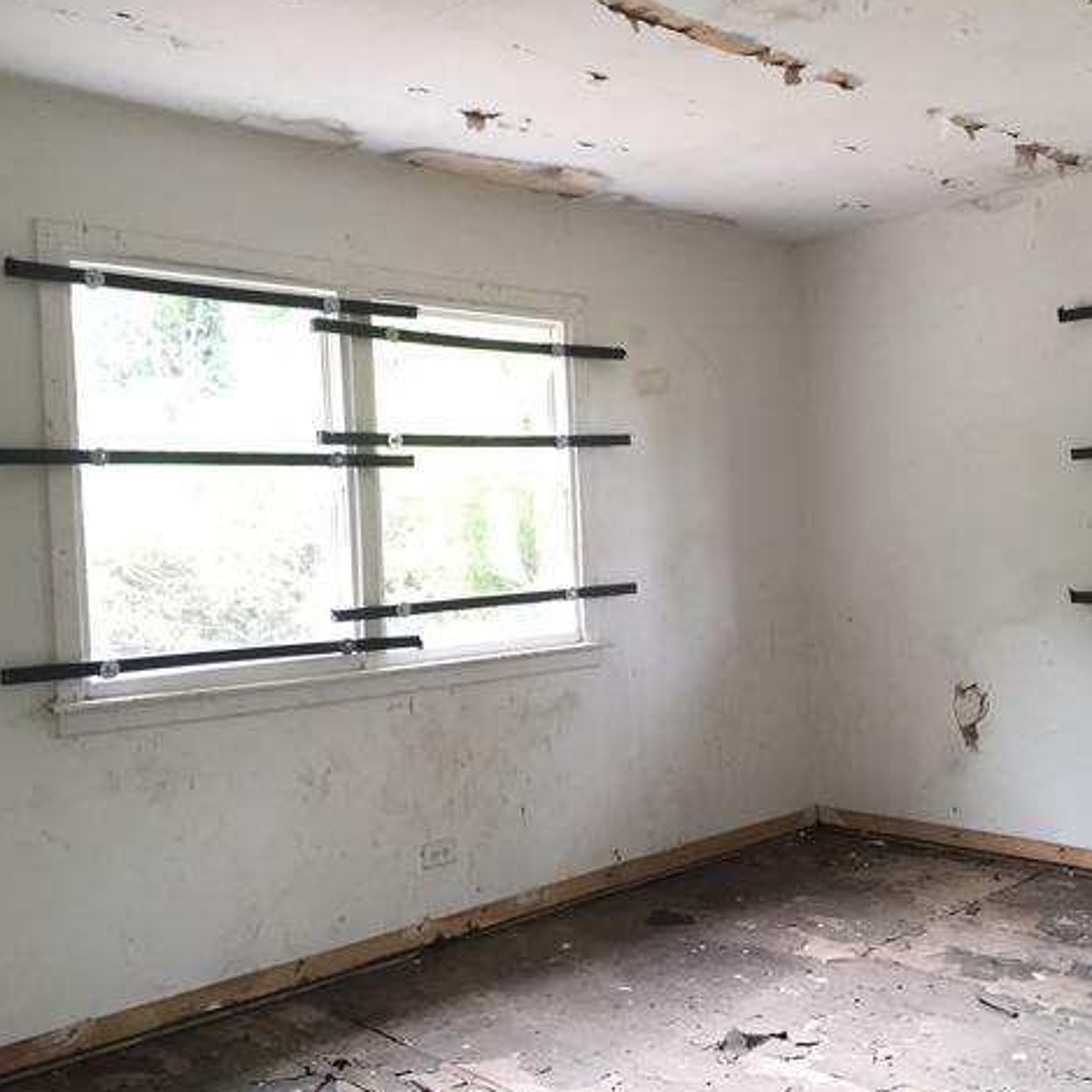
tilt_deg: -0.7
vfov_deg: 47.2
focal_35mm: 35
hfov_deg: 46.5
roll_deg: +0.8
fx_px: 1249
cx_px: 722
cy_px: 547
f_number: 2.2
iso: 100
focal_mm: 4.15
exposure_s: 1/30
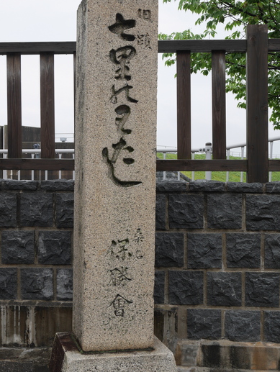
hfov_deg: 25.3
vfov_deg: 33.2
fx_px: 624
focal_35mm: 58
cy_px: 182
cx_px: 148
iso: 200
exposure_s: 1/200
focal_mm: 25
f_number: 7.1
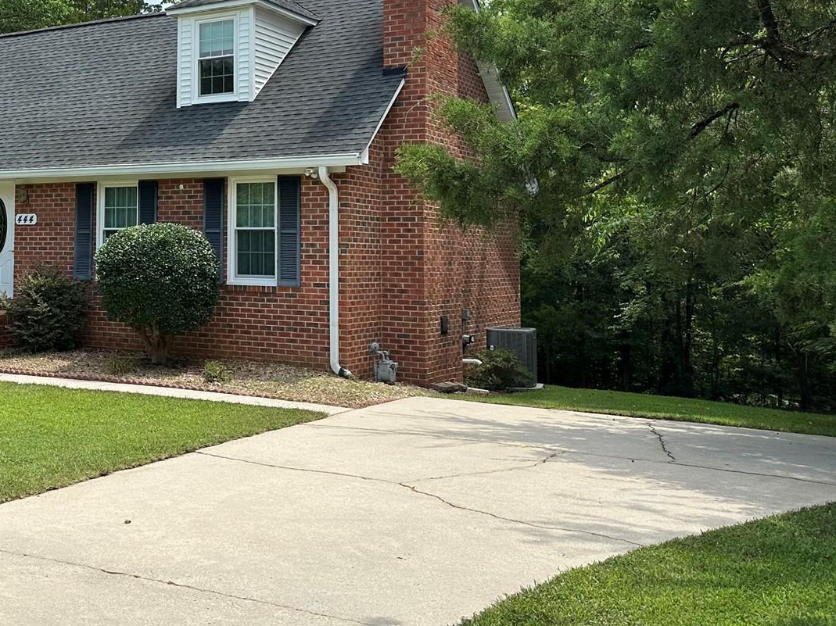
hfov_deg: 38.3
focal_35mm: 46
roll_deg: -0.4
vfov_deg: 31.2
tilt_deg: +2.8
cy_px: 189
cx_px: 79
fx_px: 1111
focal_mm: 6.86
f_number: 1.78
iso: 80
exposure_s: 1/2591
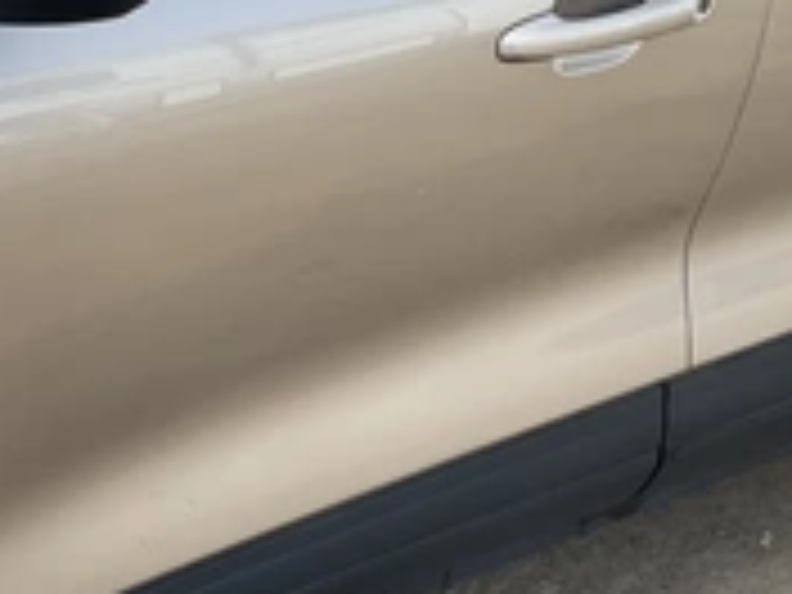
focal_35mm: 66
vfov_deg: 22.1
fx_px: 1510
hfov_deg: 28.8
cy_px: 166
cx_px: 166
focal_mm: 3
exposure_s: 1/348
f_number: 1.8
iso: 25
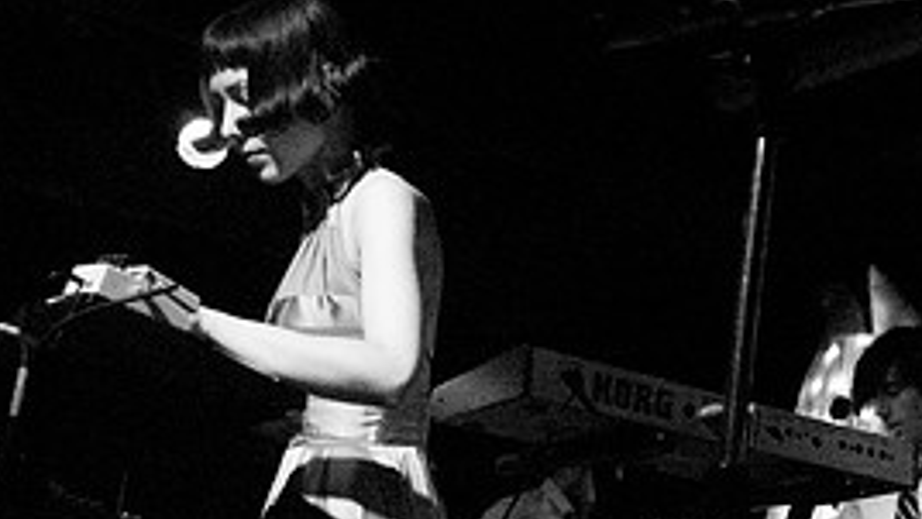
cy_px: 292
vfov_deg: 17.7
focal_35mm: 68
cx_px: 977
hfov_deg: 28.5
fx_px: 1663
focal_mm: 20
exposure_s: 1/60
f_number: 2.8
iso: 1600
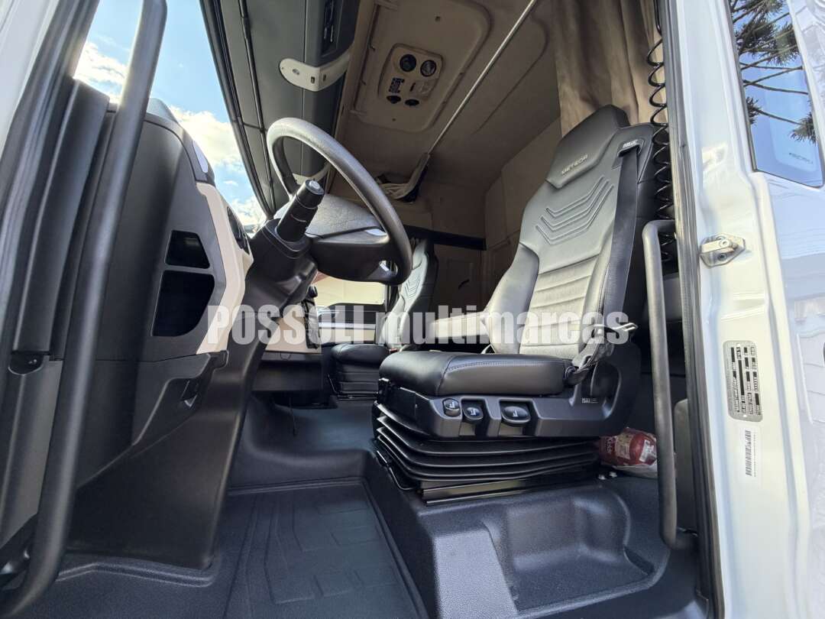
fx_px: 334
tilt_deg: +8.3
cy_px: 310
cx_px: 412
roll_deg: -4.6
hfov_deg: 102.1
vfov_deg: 85.7
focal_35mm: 14
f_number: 2.2
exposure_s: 1/121
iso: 200
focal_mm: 2.22
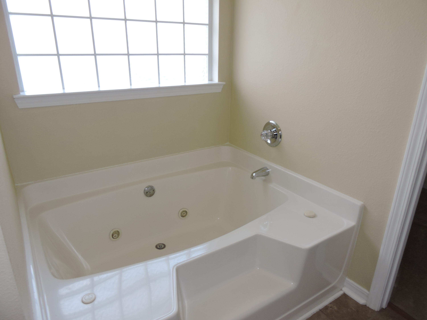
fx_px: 296
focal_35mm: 24
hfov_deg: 71.6
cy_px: 160
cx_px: 214
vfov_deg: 56.8
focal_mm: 4.3
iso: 100
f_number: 3.3
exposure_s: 1/60
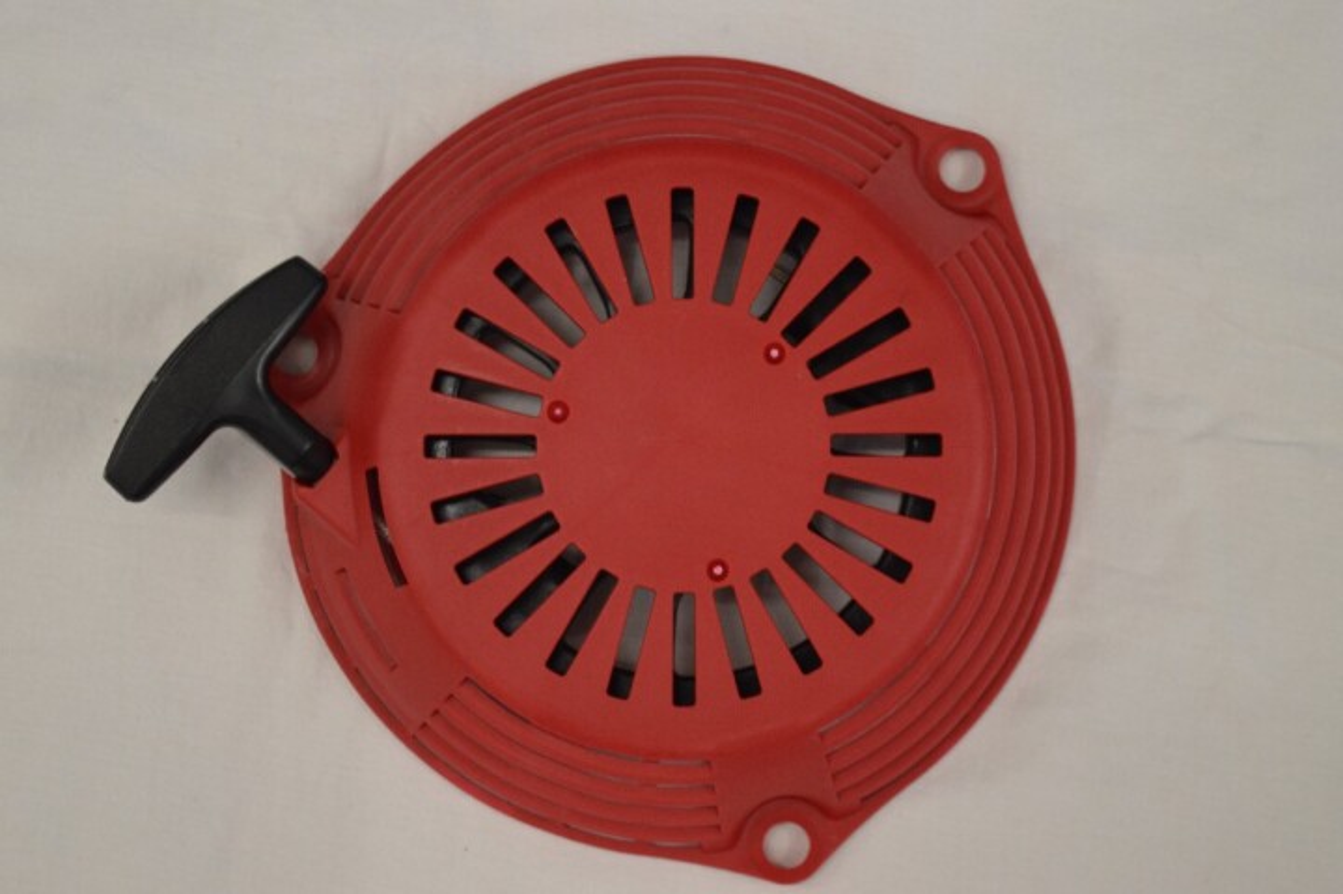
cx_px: 672
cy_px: 447
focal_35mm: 82
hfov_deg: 24.6
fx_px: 3075
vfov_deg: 16.5
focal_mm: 55
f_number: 5.6
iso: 560
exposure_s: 1/15
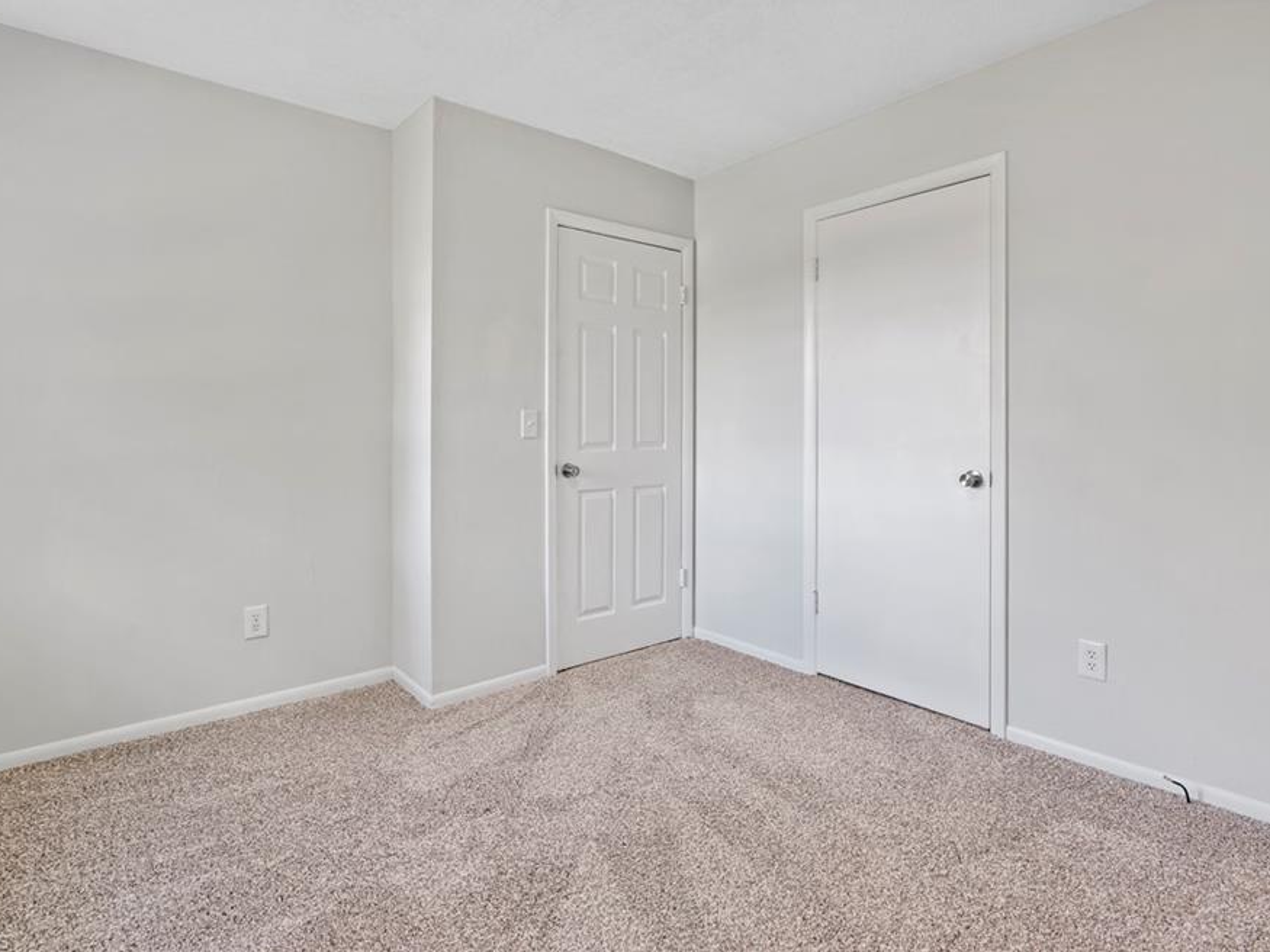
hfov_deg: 87.7
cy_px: 460
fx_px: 660
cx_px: 653
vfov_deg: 71.6
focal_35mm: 18
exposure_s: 1/2.5
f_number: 8
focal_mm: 16
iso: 100
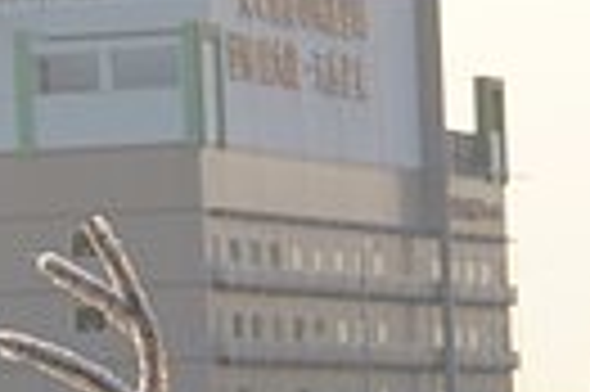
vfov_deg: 2.7
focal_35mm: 499
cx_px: 302
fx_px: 8167
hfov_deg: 4.1
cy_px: 500
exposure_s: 1/160
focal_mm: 85
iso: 200
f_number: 8
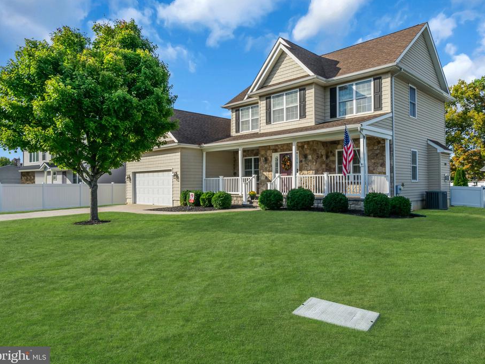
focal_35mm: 24
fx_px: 336
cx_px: 265
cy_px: 183
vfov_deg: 56.8
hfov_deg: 71.4
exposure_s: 1/160
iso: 320
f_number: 16
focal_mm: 22
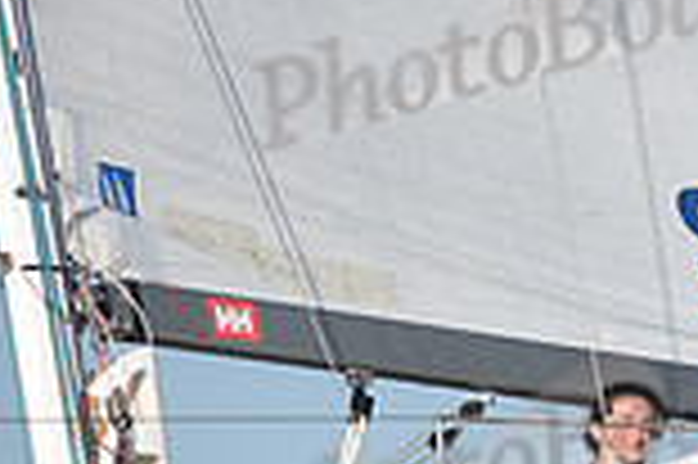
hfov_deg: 5.7
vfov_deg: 3.8
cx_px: 1126
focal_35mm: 356
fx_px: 6895
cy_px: 619
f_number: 4.5
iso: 250
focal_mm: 95
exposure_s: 1/1600
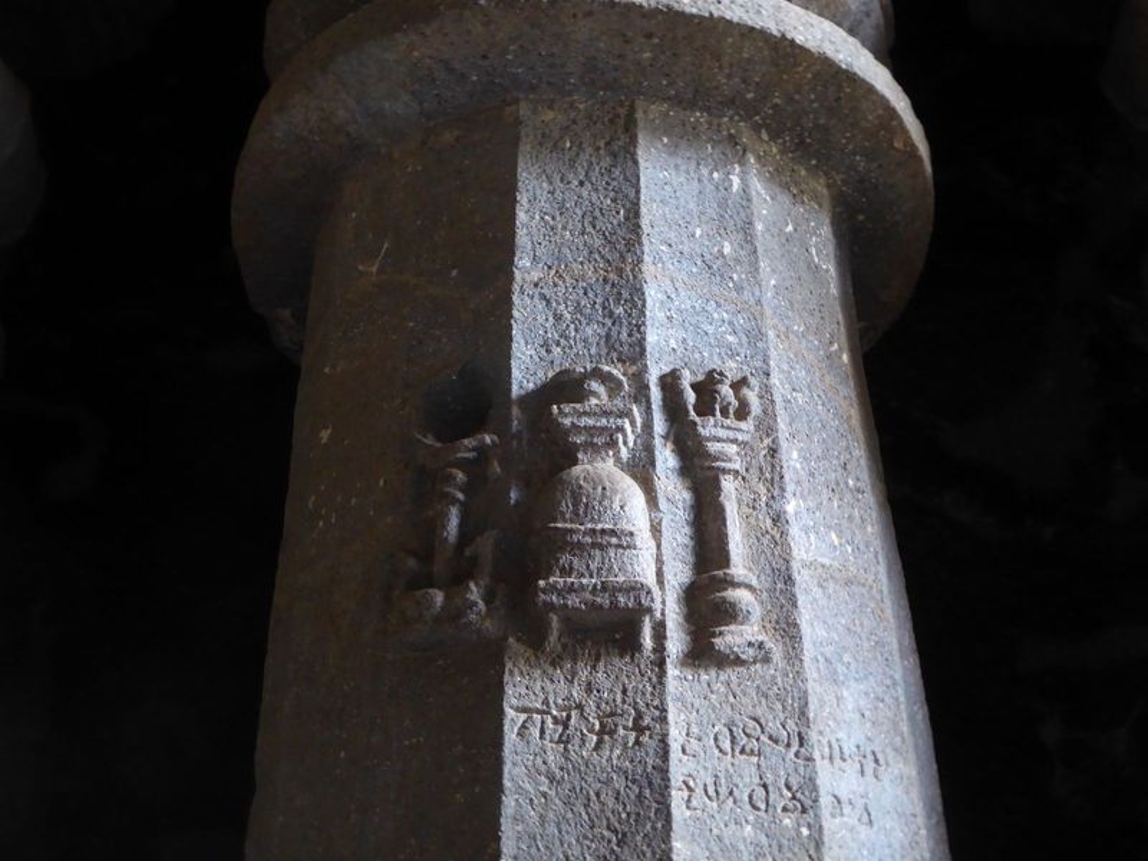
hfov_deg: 47.9
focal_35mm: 39
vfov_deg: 36.8
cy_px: 430
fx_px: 1293
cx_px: 574
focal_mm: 6.7
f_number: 3.7
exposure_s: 1/4
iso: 640
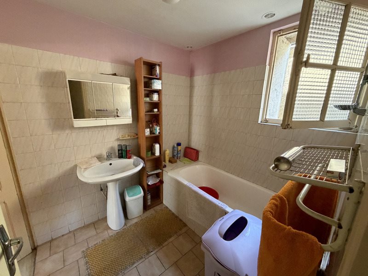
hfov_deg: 102.1
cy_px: 138
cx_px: 184
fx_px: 149
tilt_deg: -12.4
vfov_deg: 85.7
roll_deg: -0.6
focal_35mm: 14
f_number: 2.2
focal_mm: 2.22
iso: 400
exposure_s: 1/60
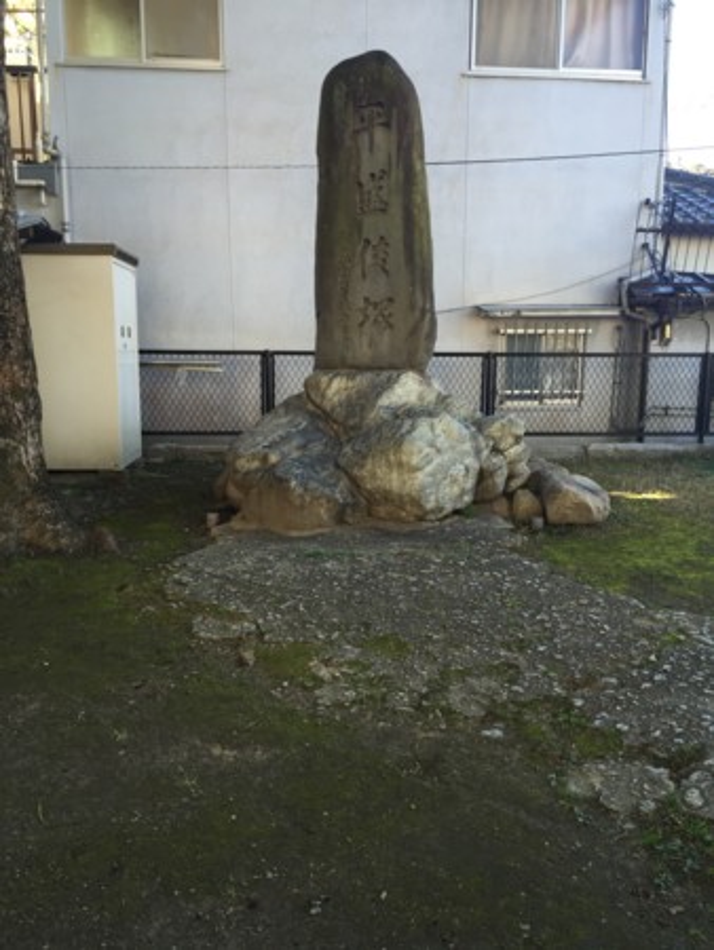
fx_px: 797
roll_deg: -0.3
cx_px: 357
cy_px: 475
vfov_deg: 61.6
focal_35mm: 29
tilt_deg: -9.8
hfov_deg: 48.3
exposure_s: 1/120
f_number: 2.2
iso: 32
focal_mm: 4.15
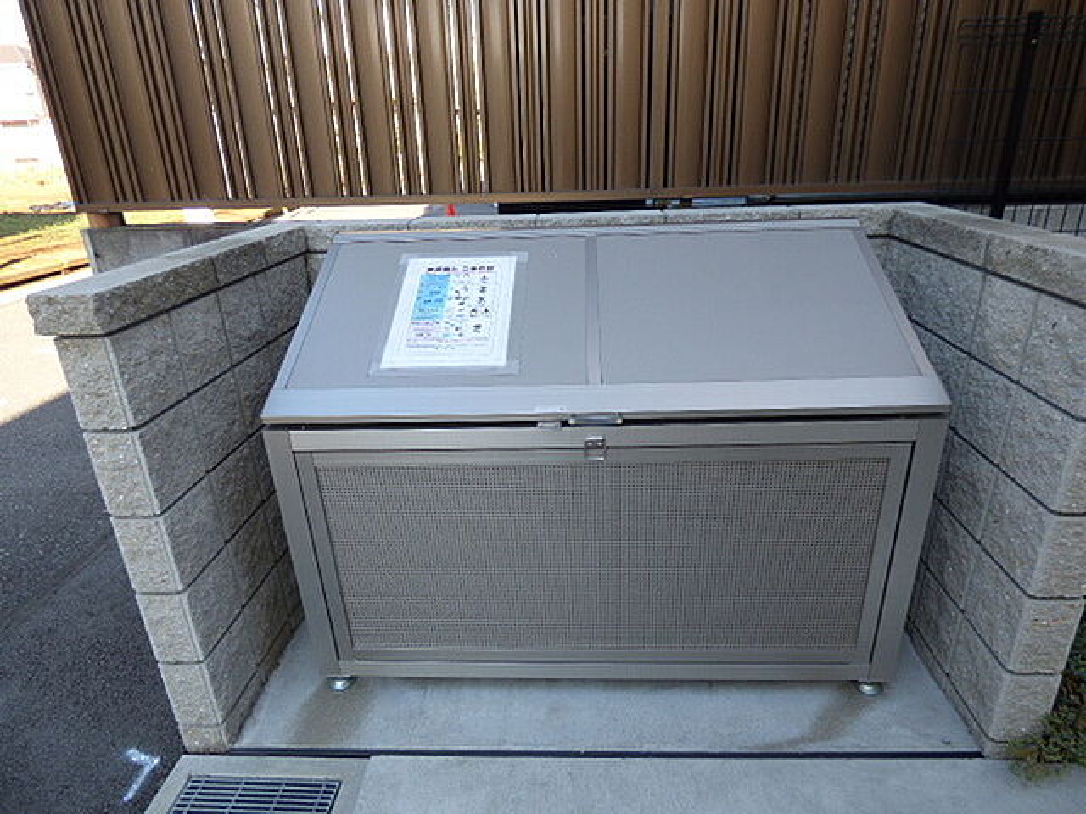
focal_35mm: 20
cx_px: 543
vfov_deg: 66.0
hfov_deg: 81.7
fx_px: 627
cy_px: 407
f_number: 2.8
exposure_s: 1/250
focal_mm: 3.58
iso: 100
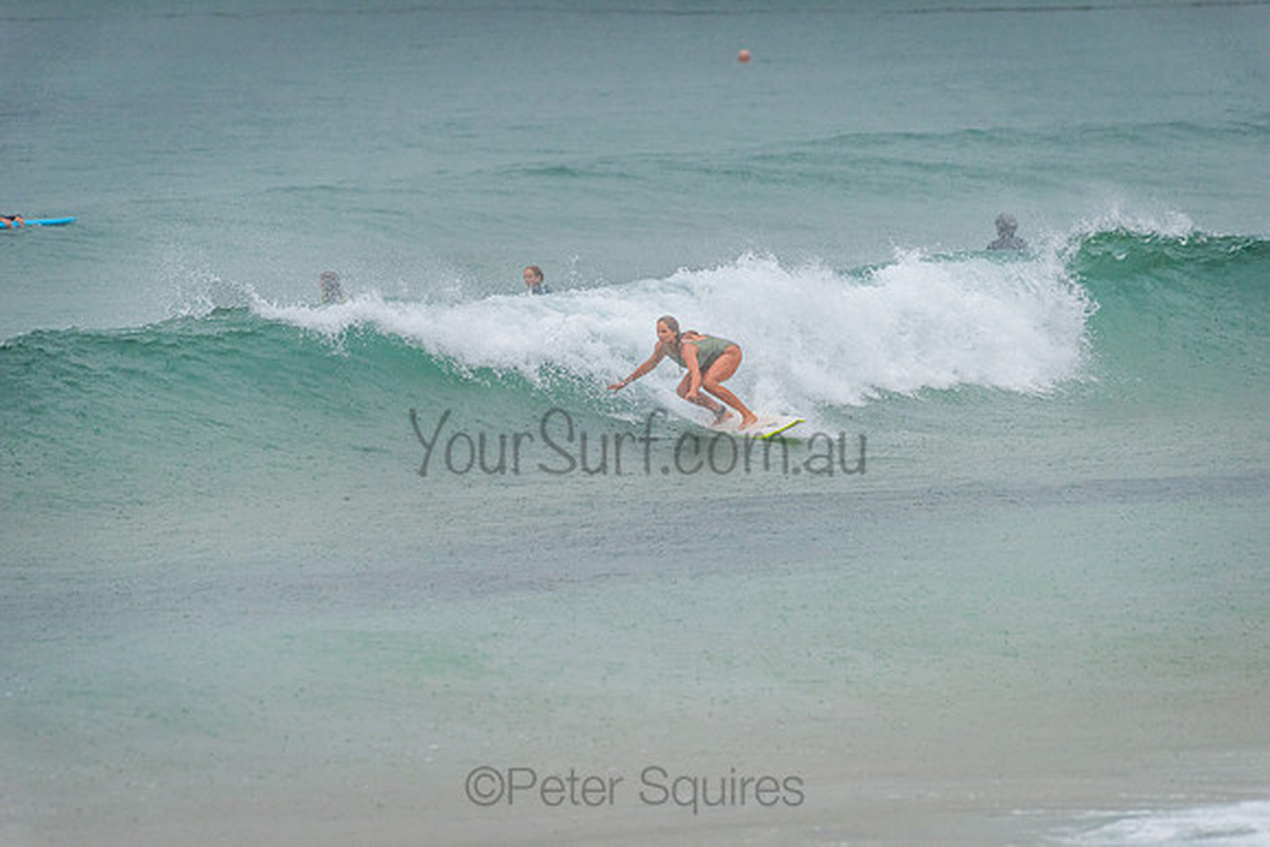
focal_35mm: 500
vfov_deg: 2.8
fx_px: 17642
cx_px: 635
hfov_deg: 4.1
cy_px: 424
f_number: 5.6
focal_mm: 500
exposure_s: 1/320
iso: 720
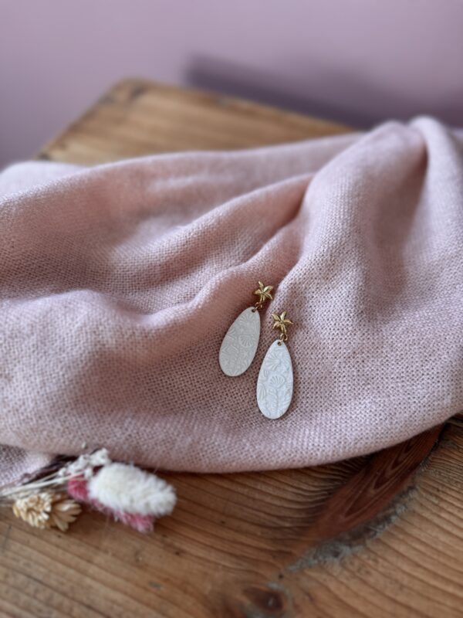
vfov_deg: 71.6
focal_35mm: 24
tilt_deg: -52.8
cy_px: 309
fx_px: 428
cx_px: 232
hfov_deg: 56.8
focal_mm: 6.76
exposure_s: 1/121
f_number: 1.78
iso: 200
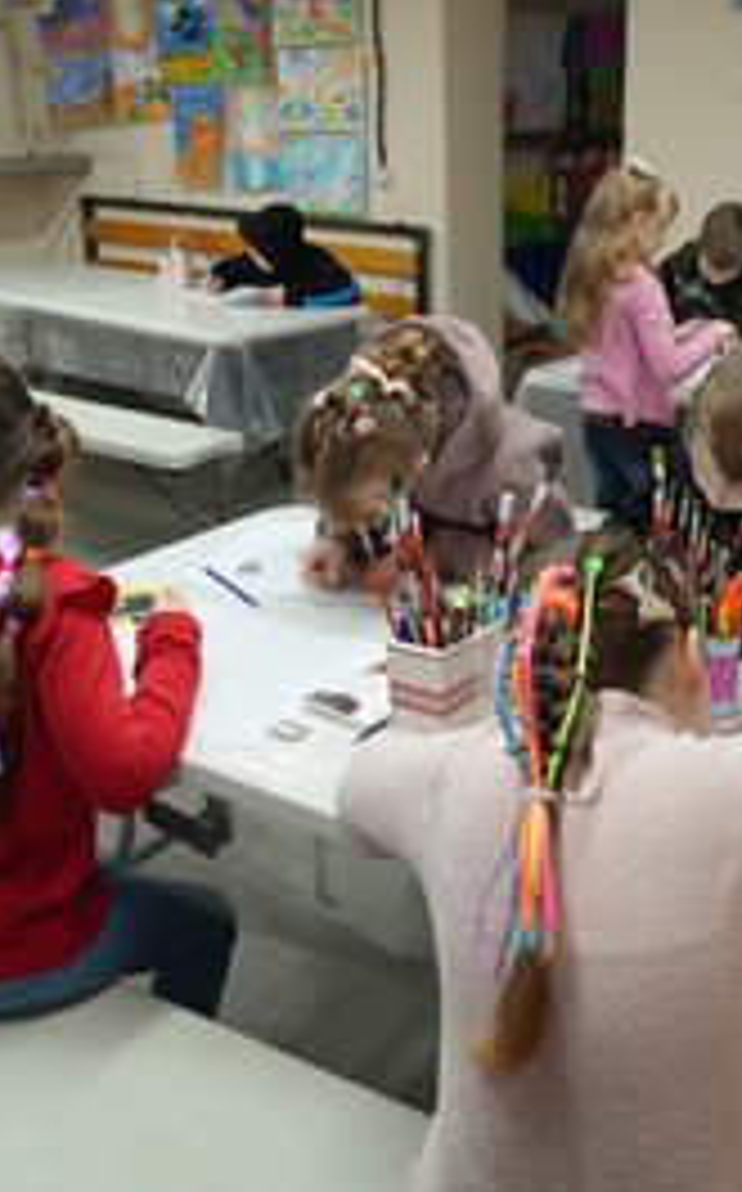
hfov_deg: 33.8
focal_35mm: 37
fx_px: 1200
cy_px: 596
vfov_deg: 52.8
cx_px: 531
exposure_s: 1/160
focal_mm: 24
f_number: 4
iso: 1000
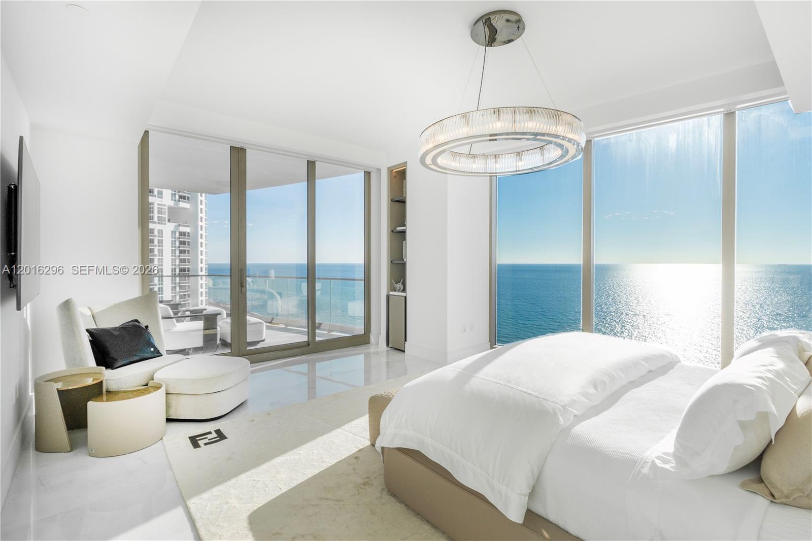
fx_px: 372
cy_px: 270
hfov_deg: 95.0
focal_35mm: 16
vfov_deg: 72.0
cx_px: 406
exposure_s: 1/800
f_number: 10
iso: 250
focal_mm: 11
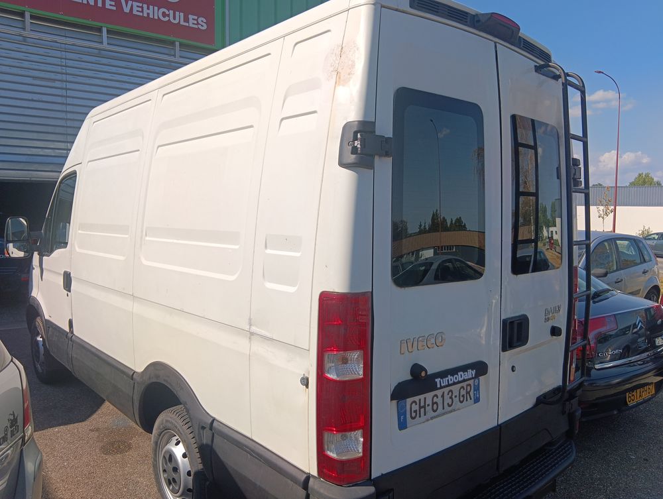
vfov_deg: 53.2
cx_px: 332
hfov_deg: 67.2
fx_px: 499
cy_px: 250
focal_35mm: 26
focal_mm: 3.96
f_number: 1.8
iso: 50
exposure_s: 1/882
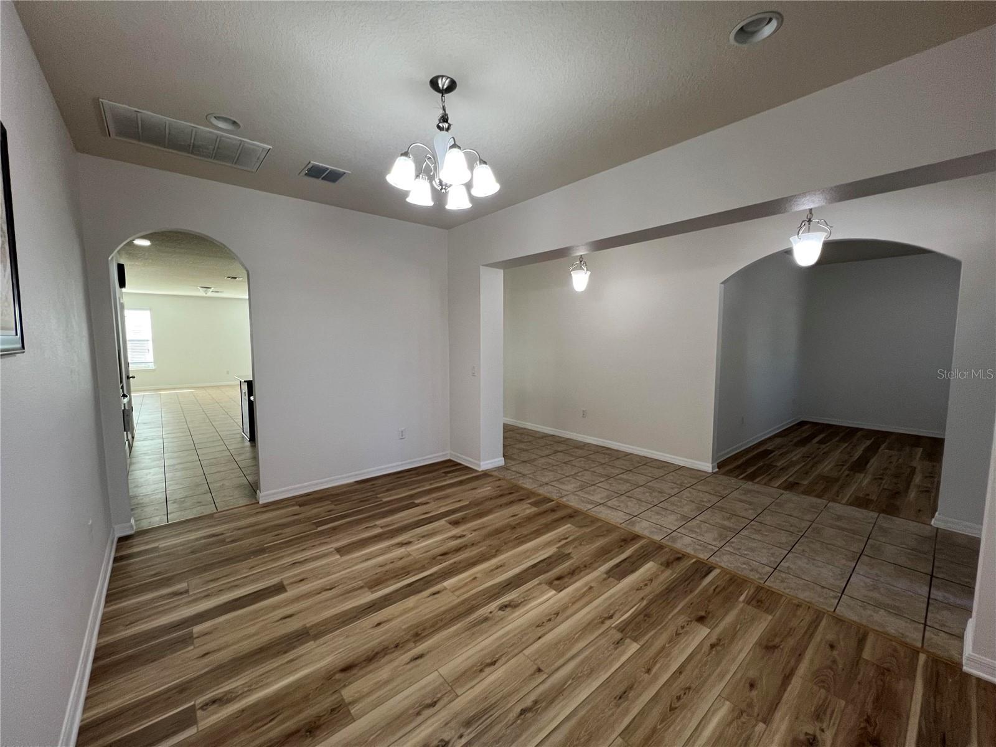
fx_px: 374
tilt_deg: -5.5
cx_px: 498
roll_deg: +0.0
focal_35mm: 13
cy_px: 374
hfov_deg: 106.2
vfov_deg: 89.9
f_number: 1.8
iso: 200
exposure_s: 1/120
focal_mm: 1.57
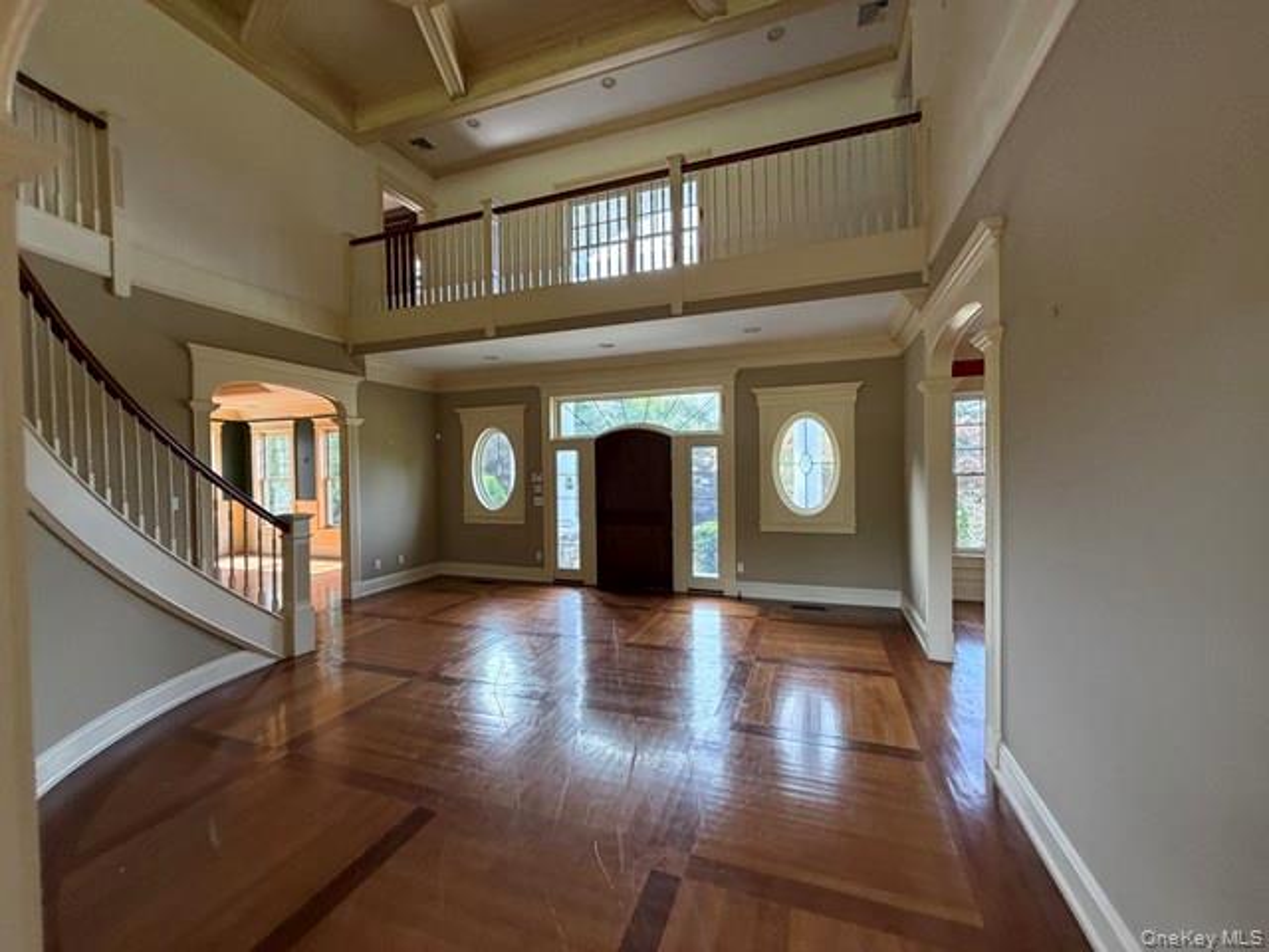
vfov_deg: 85.7
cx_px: 634
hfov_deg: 102.1
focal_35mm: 14
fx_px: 513
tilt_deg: +3.4
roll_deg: -1.9
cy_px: 476
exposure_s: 1/121
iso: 320
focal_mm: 2.22
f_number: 2.2
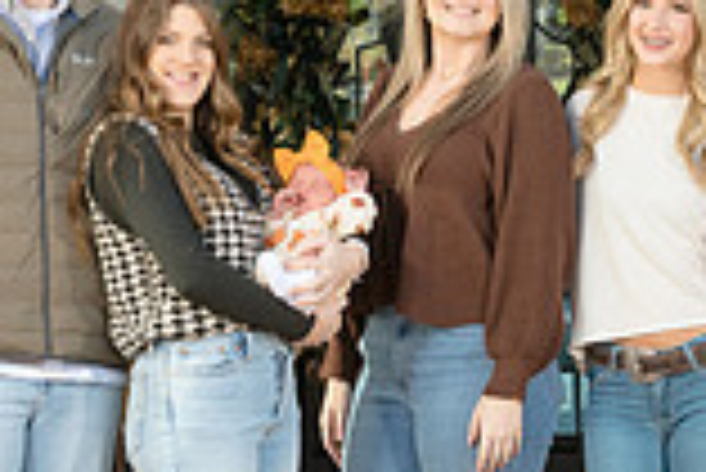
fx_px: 5084
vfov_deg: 5.3
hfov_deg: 7.9
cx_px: 441
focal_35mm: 259
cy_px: 151
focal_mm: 70
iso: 400
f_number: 7.1
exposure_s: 1/250
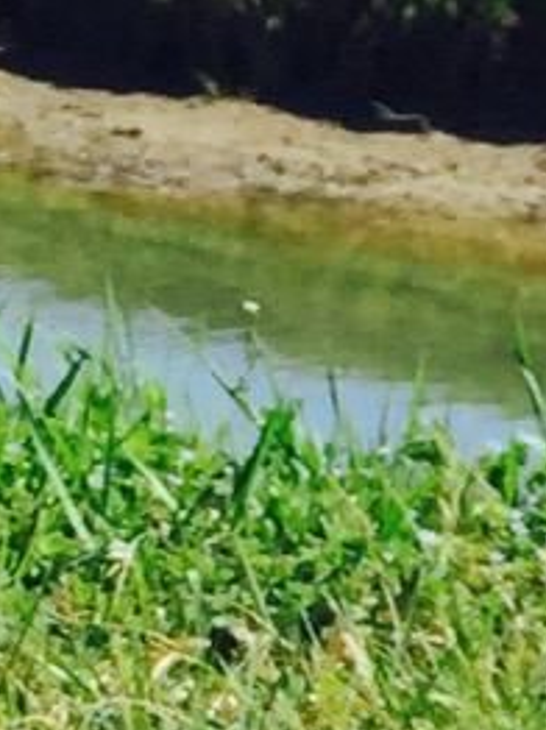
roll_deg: -1.5
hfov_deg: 6.3
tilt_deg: -23.5
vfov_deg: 8.2
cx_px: 1237
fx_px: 4782
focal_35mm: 227
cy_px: 1602
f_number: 2.2
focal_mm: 4.15
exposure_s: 1/1647
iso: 32
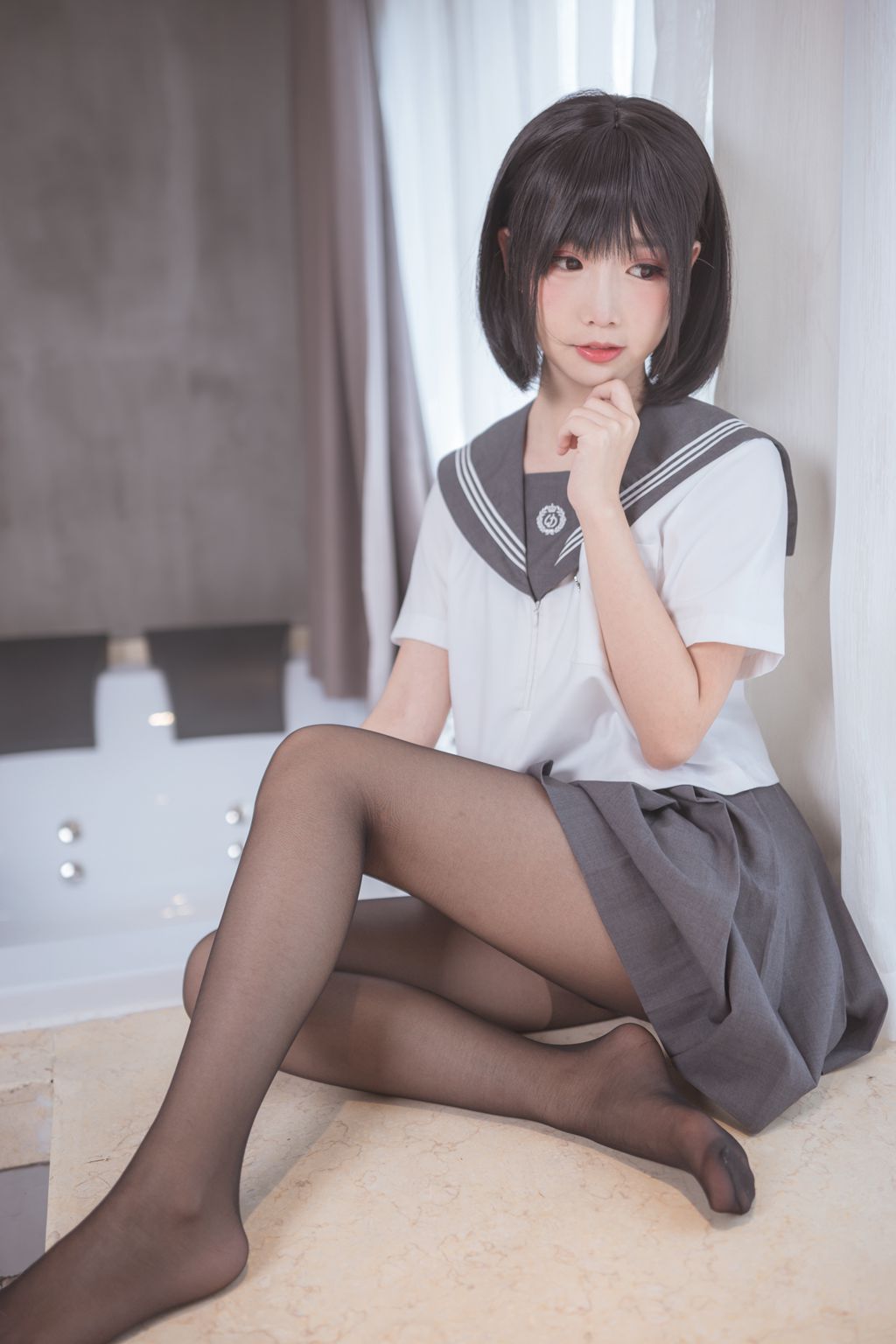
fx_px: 1307
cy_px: 672
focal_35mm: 35
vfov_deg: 54.4
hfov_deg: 37.9
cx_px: 448
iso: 100
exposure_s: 1/60
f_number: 2.5
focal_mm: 35
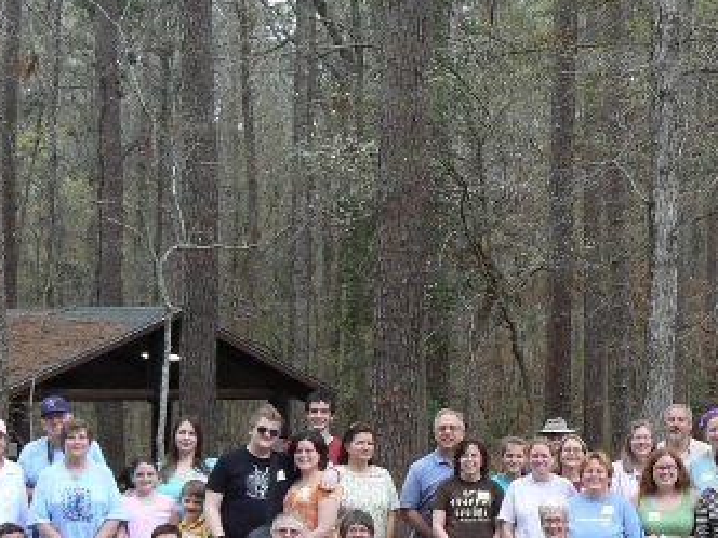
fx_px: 1680
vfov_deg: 18.0
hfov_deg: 23.8
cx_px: 569
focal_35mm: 81
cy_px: 458
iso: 80
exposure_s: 1/100
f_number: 4.5
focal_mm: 7.6
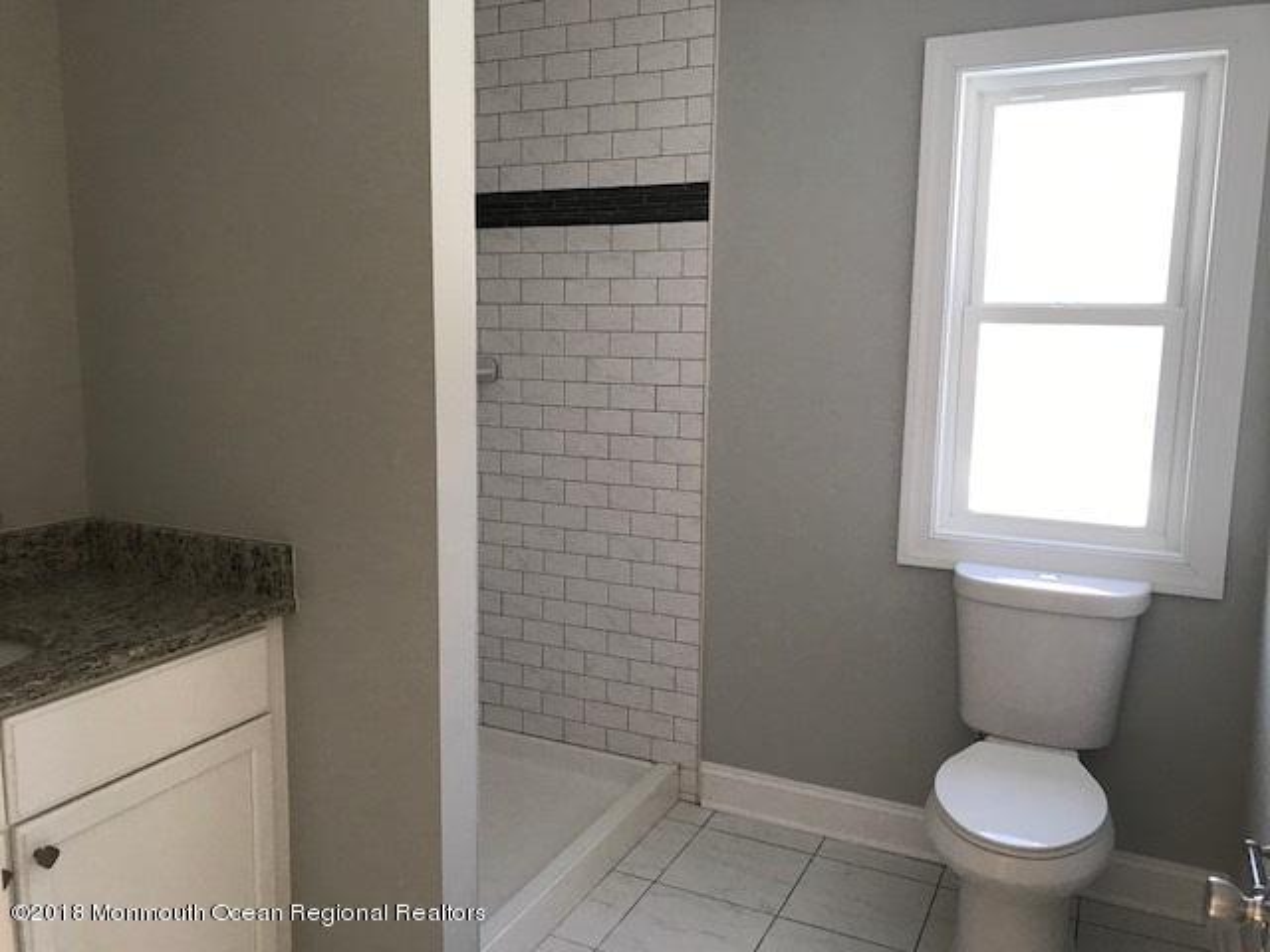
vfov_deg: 49.7
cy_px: 476
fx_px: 1027
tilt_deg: -6.6
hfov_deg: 63.4
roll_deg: -0.7
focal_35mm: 28
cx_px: 635
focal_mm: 3.99
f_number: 1.8
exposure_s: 1/30
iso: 25
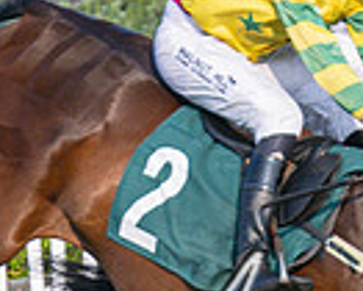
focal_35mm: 1080
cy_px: 294
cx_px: 16
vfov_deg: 1.4
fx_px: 11612
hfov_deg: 1.8
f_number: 4
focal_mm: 115
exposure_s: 1/2000
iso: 400
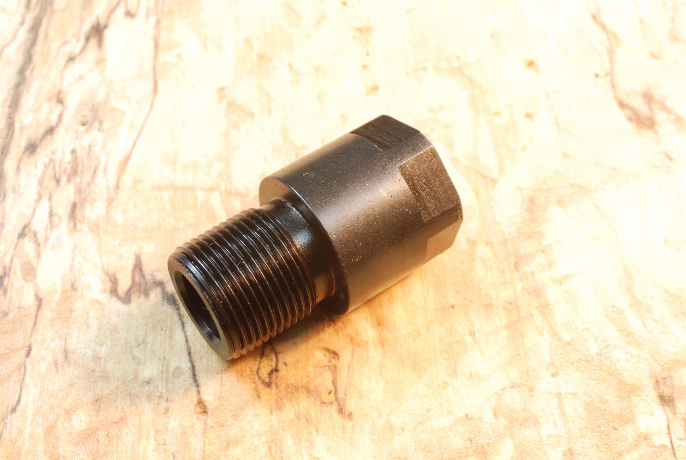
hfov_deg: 33.4
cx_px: 343
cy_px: 230
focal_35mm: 60
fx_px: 1145
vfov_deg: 22.7
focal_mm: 40
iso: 200
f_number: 22
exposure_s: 1/4
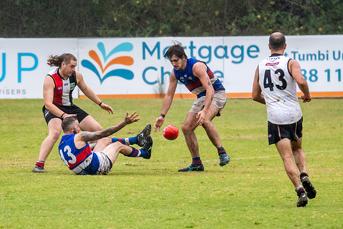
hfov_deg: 2.2
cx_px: 109
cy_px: 132
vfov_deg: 1.5
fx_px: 8898
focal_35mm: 934
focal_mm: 420
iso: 1250
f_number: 7.1
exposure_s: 1/2500
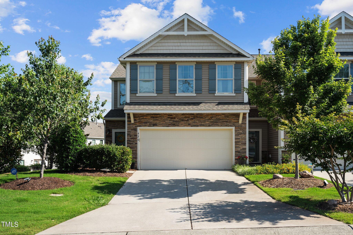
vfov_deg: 37.8
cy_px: 118
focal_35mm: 35
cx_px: 176
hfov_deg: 54.4
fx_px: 343
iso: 100
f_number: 5.6
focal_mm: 35
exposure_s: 1/90
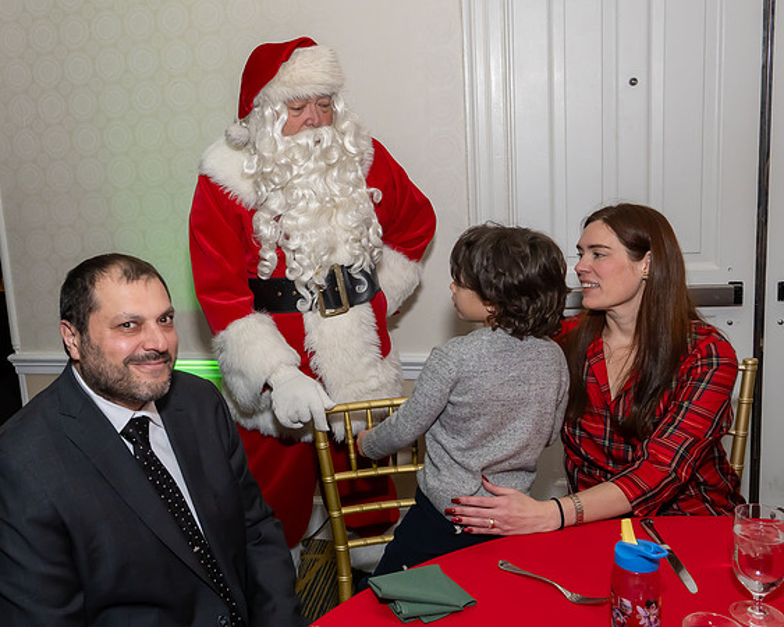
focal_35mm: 34
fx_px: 783
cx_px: 264
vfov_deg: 43.6
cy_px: 281
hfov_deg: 52.2
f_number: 8
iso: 500
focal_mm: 18
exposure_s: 1/250
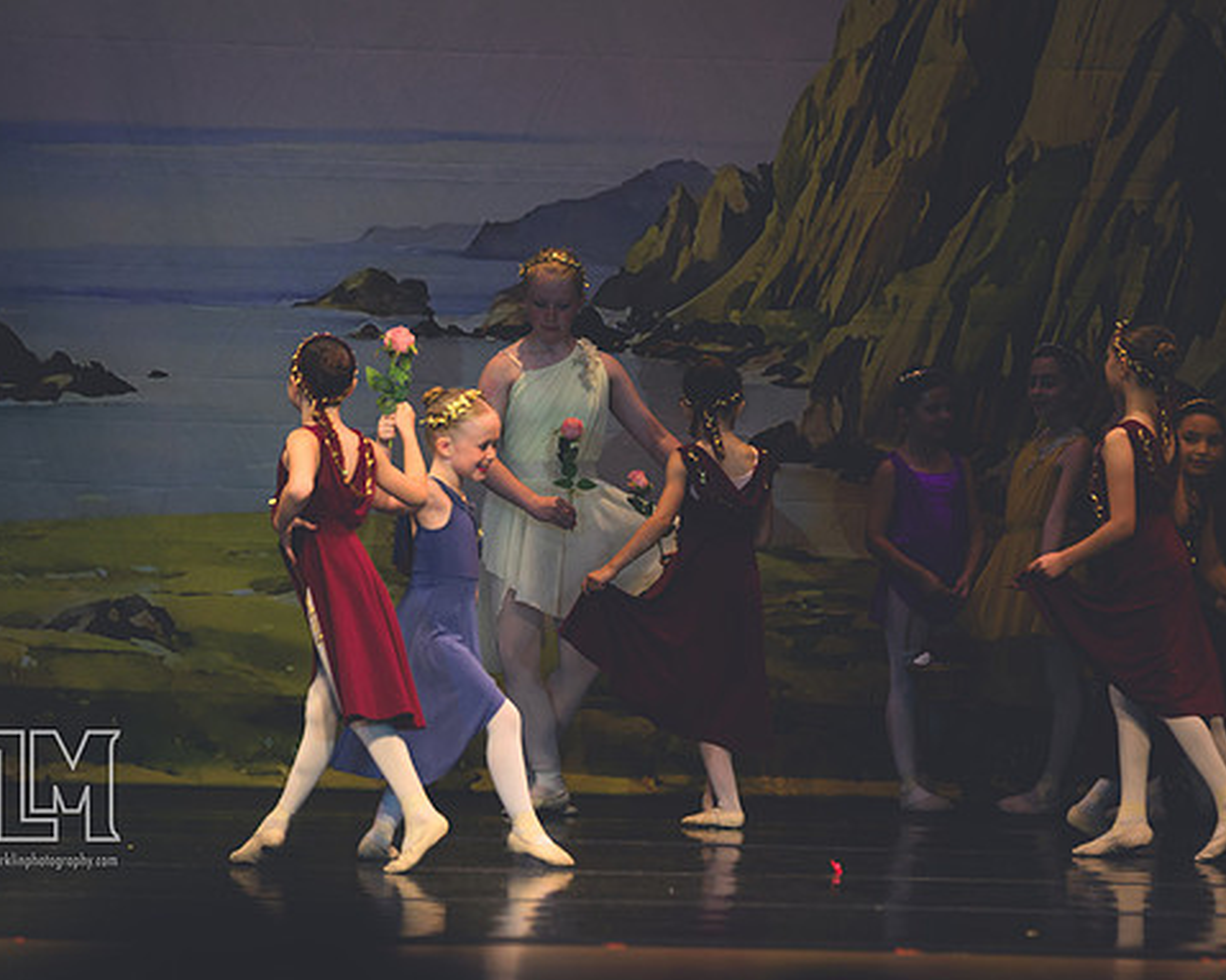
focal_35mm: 341
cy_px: 491
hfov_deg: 5.7
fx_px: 12371
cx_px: 586
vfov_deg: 4.5
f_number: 2.8
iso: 720
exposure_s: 1/500
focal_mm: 200
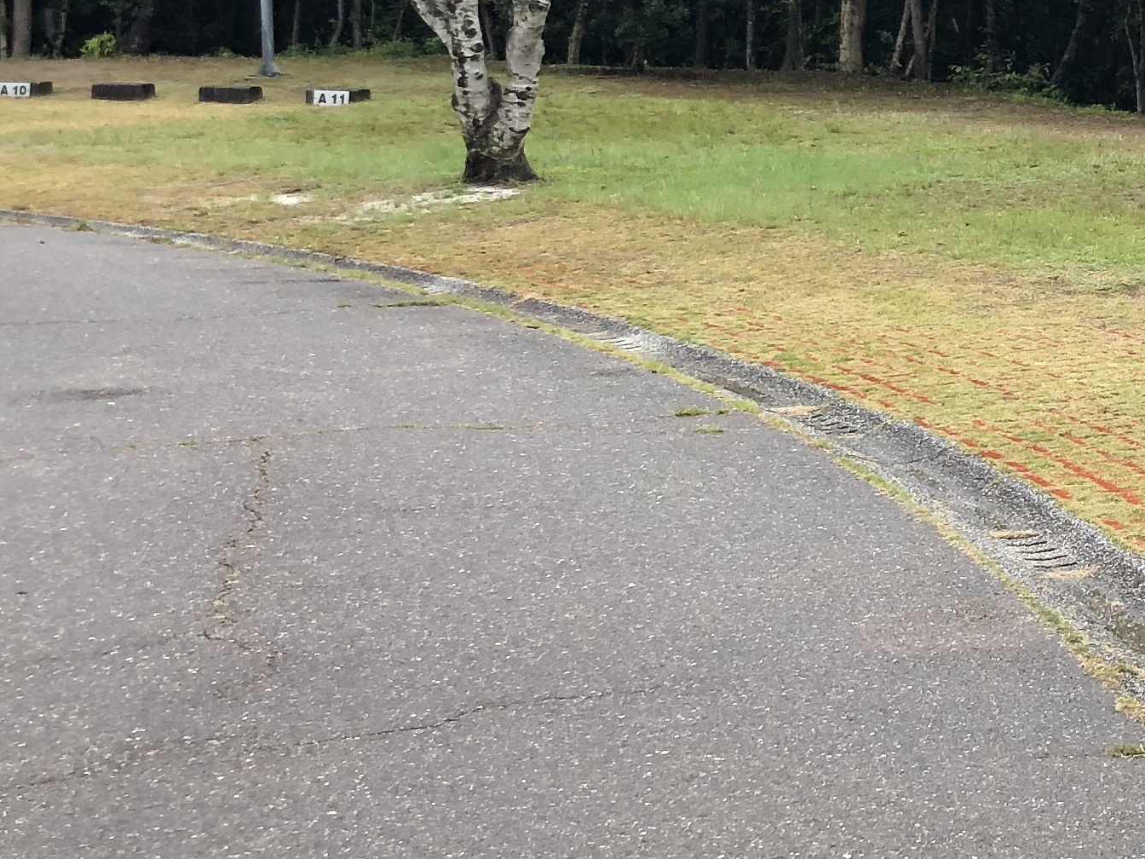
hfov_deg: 21.4
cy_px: 113
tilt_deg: -2.2
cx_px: 1418
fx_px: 2778
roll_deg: -0.1
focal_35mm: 84
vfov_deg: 17.4
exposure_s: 1/607
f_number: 1.8
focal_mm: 4
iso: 20
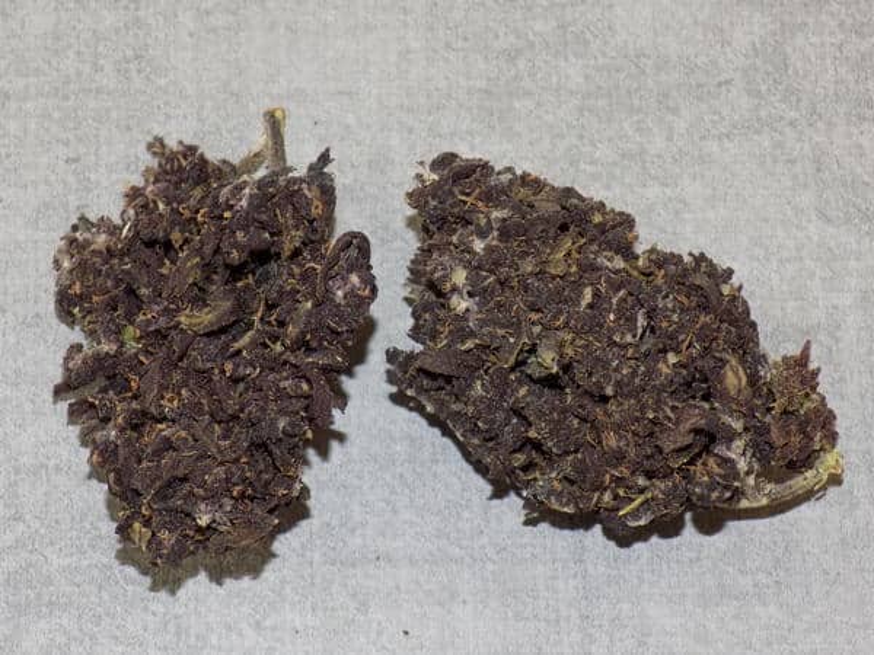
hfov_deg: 14.9
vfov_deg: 11.2
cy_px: 328
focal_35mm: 132
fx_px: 3333
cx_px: 437
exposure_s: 1/30
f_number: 5
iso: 200
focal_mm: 23.4
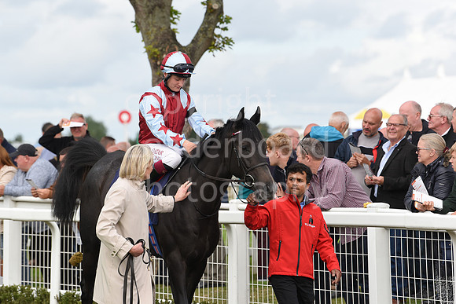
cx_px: 228
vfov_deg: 6.9
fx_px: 2534
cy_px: 152
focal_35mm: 200
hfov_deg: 10.3
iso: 500
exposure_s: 1/1600
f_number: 5.6
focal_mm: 200
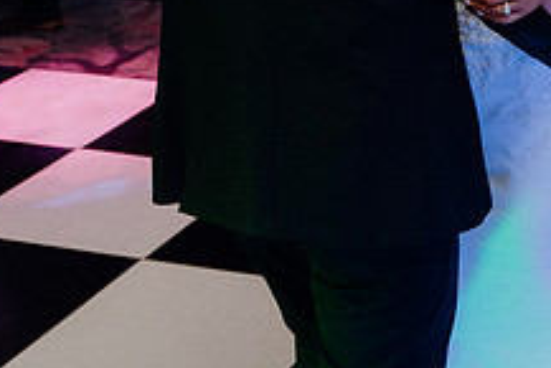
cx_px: 455
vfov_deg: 13.4
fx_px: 1516
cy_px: -93
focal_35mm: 99
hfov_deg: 20.3
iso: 2500
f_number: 3.5
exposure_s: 1/160
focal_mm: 37
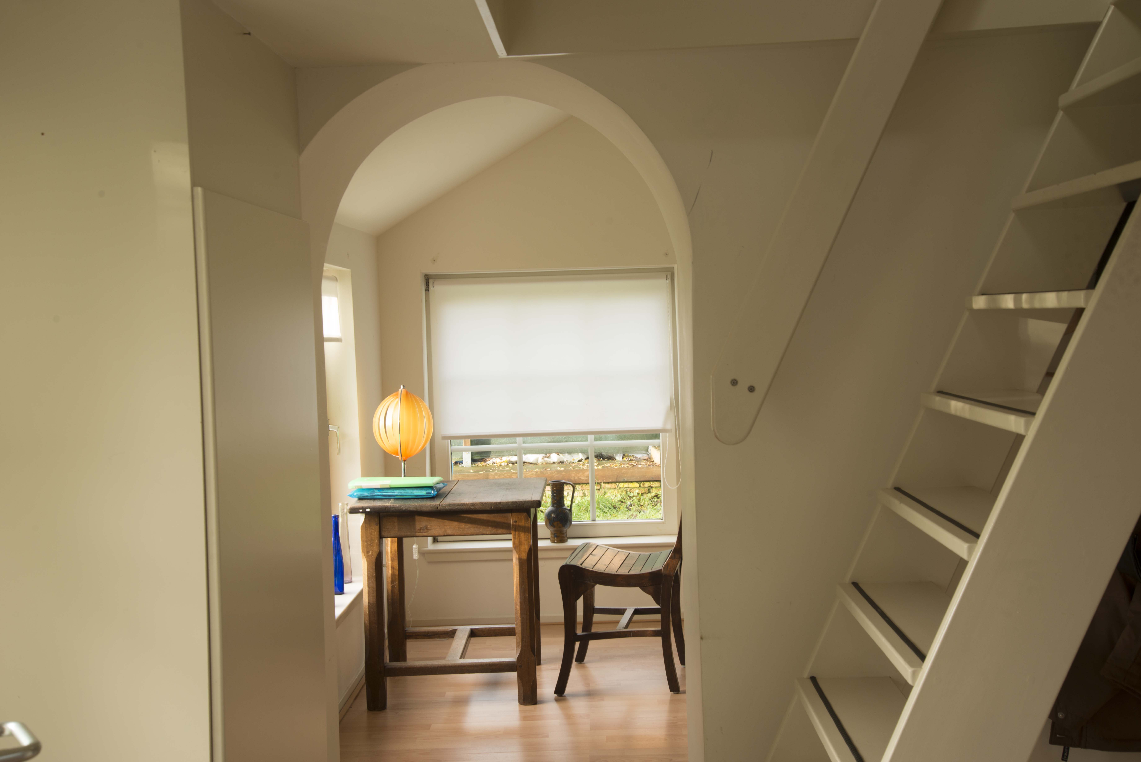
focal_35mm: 42
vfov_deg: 31.9
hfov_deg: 46.4
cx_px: 570
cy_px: 381
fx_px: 1332
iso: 200
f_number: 10
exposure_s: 1/8
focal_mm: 42
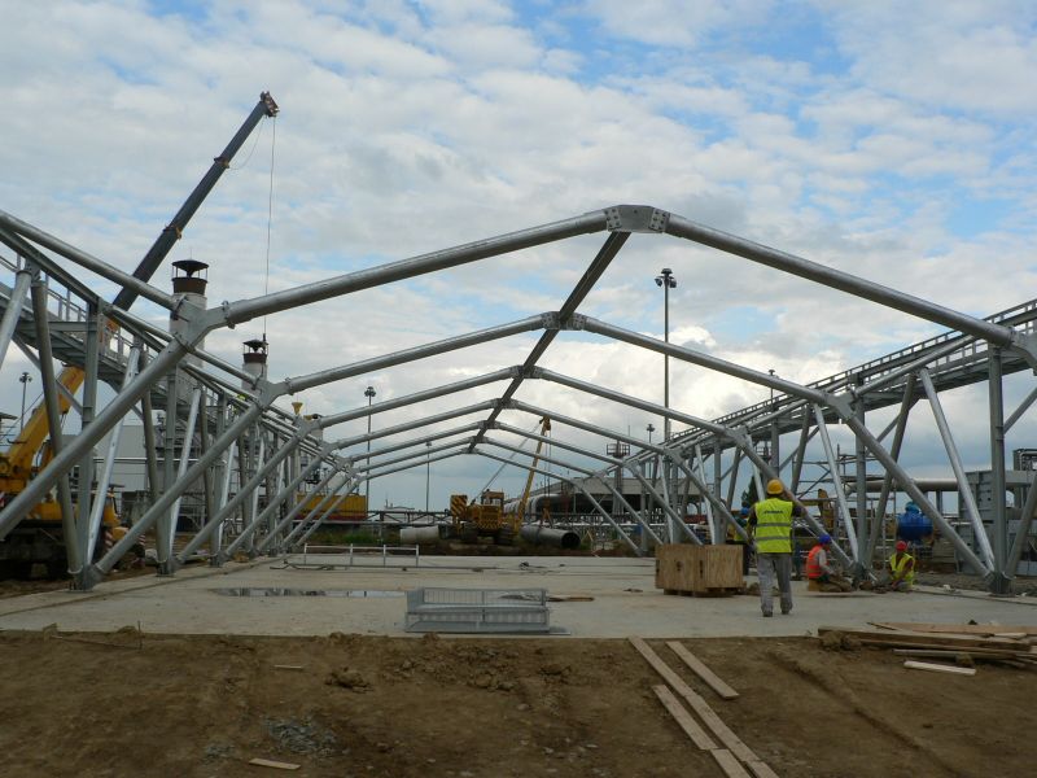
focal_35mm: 36
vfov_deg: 39.7
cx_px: 518
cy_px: 389
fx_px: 1078
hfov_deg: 51.4
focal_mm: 6
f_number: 4.5
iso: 80
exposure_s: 1/400
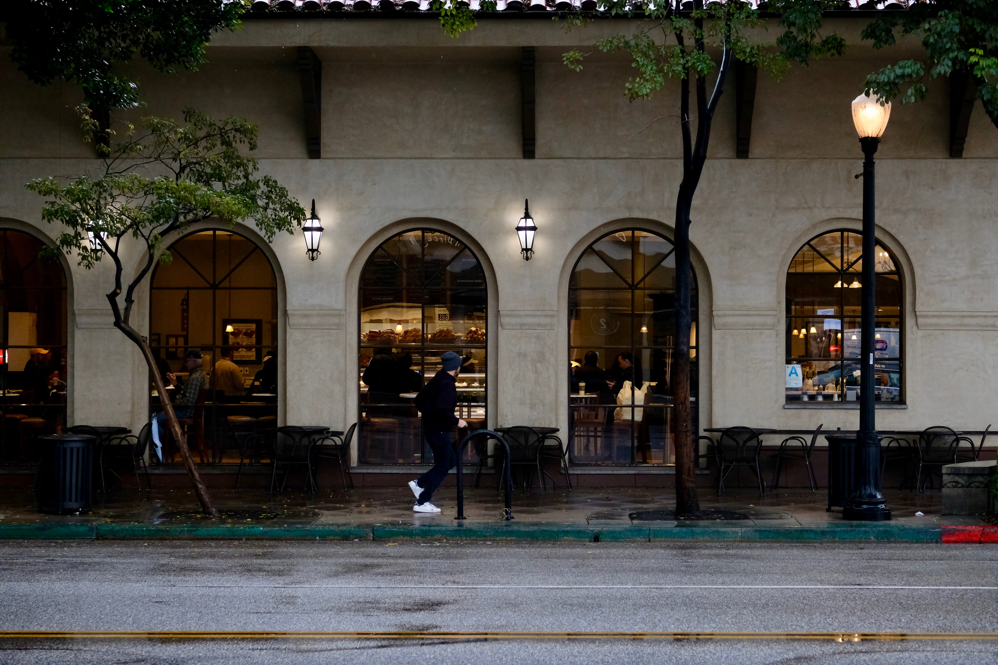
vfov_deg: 18.2
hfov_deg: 27.0
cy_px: 332
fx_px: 2079
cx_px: 499
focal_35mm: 75
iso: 2500
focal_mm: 50
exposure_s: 1/500
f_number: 3.6
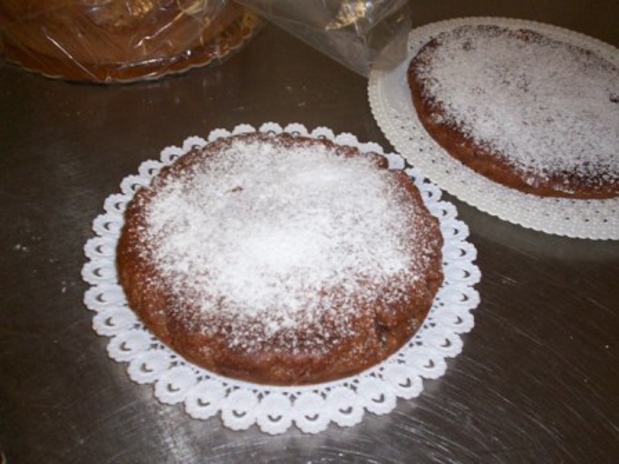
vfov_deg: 39.7
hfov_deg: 51.4
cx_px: 310
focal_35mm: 36
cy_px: 232
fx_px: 644
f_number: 4.5
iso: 140
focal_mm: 5.9
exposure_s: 1/64
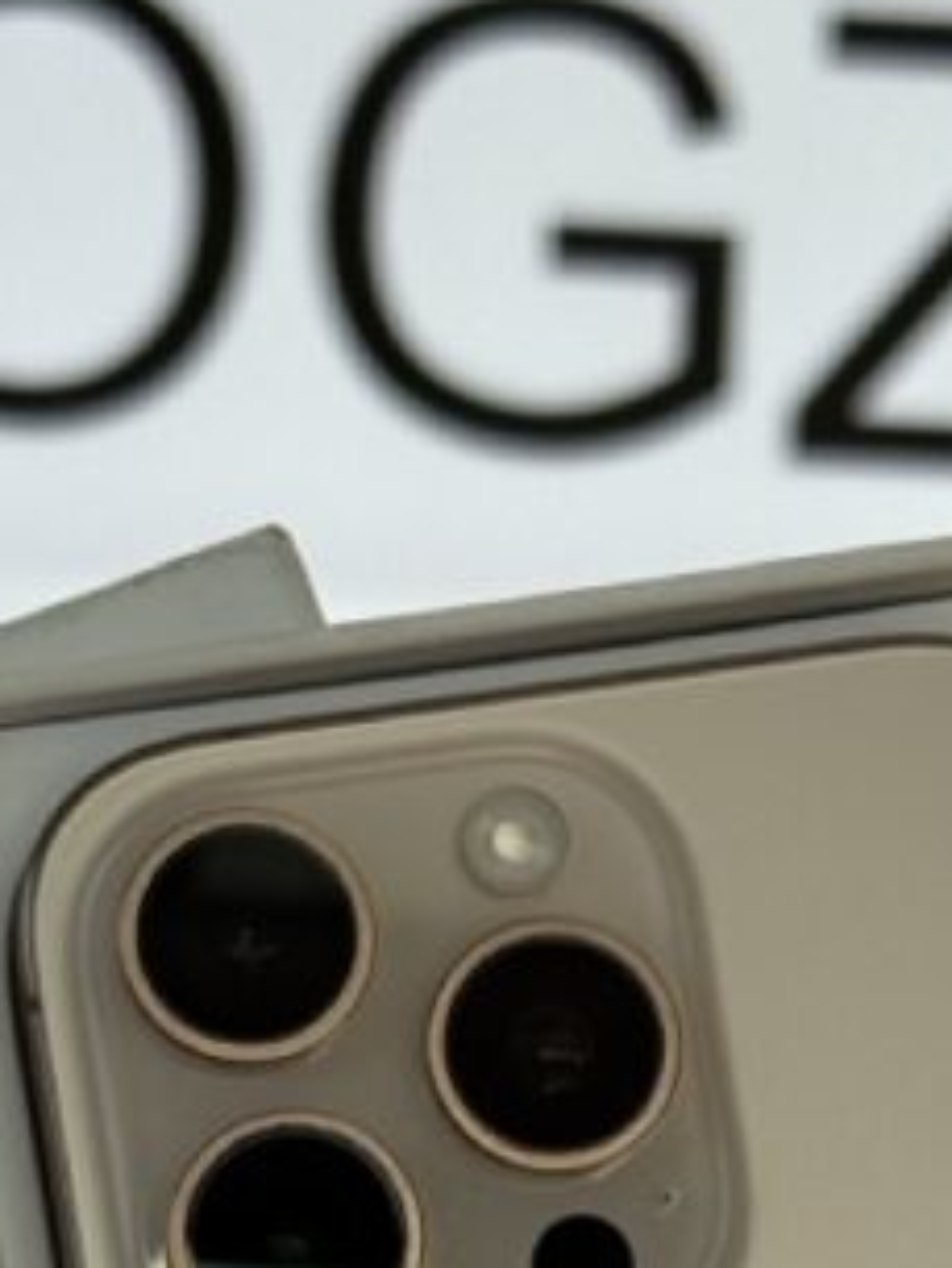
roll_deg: -1.9
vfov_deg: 11.9
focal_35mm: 161
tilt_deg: +4.4
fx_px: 5900
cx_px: 466
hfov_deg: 9.2
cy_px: 1605
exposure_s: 1/1543
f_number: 1.78
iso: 64
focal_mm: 6.76
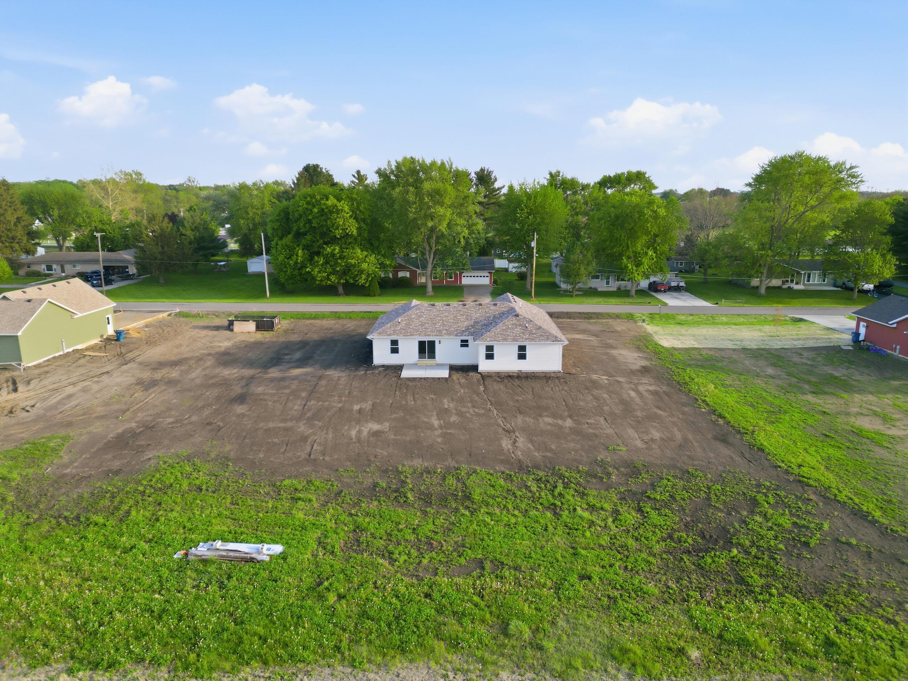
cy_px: 340
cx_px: 454
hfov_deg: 71.6
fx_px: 630
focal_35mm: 24
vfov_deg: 56.8
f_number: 1.7
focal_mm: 6.7
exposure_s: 1/1000
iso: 100
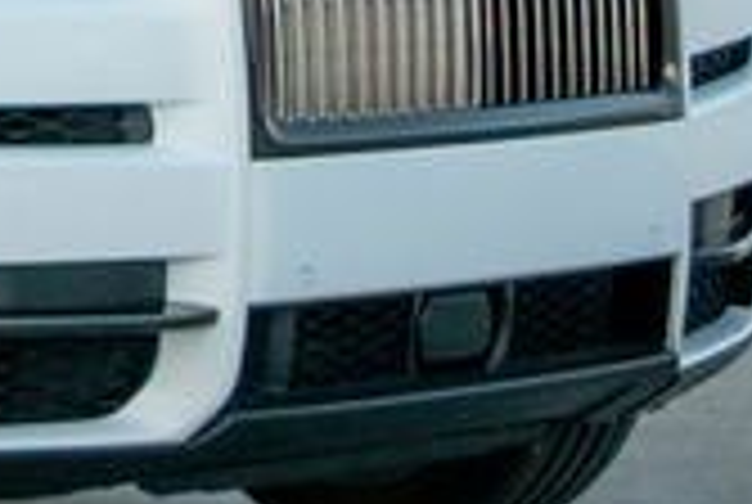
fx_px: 6027
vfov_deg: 4.7
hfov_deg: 6.9
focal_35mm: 288
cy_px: -452
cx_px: -648
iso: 400
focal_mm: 29
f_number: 4.5
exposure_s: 1/80
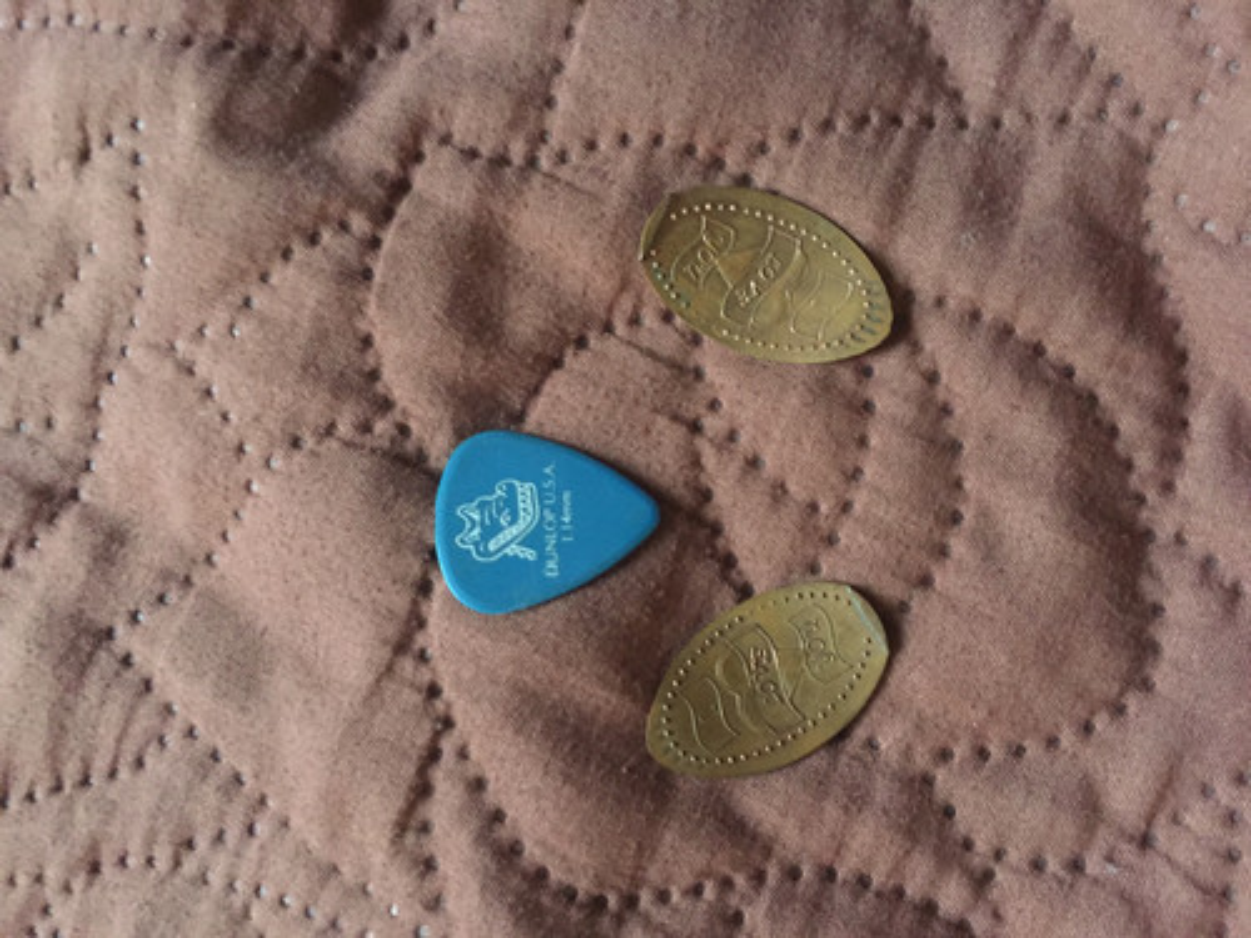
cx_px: 626
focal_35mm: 29
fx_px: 1048
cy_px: 469
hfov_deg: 61.7
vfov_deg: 48.2
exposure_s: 1/17
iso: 640
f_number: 2.2
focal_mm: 4.15
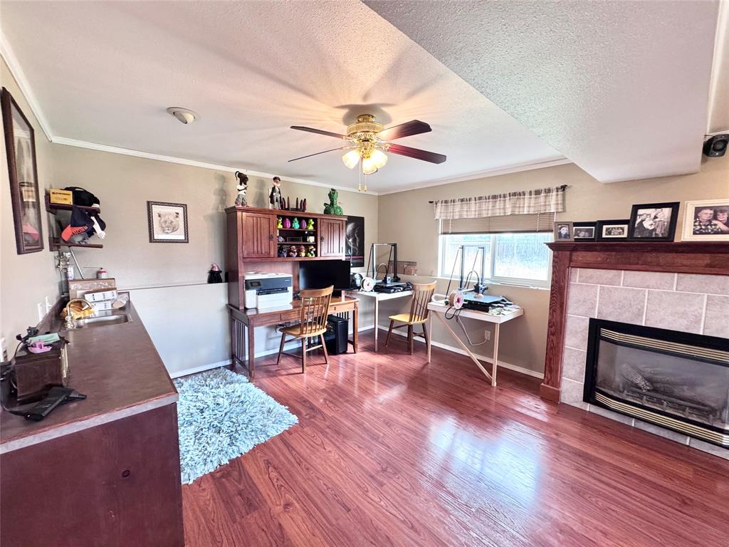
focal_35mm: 14
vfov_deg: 85.7
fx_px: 295
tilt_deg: -6.0
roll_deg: -0.9
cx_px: 364
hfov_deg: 102.1
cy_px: 274
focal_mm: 2.22
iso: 320
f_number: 2.2
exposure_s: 1/60
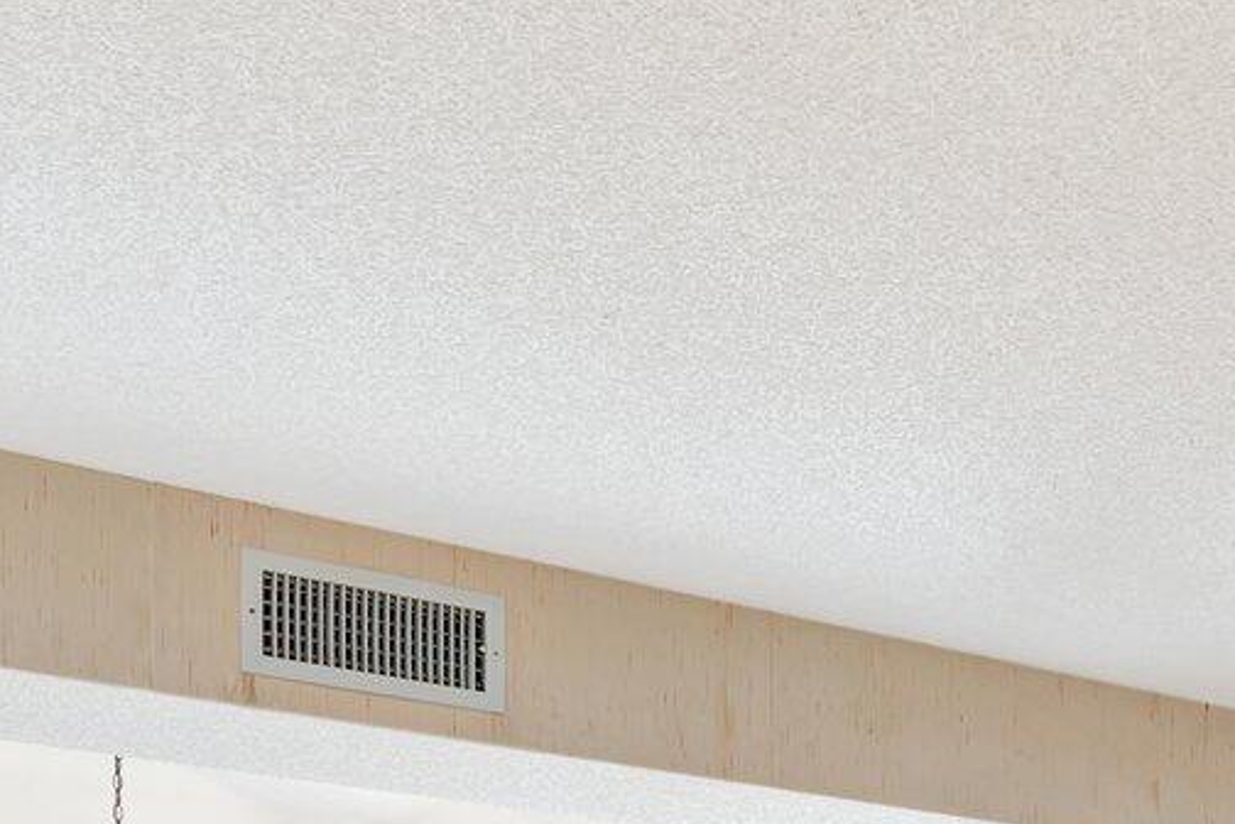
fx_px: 2230
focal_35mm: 65
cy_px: 1301
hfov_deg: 26.5
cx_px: 1588
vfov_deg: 18.2
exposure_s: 1/2.5
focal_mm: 16
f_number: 5.6
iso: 100
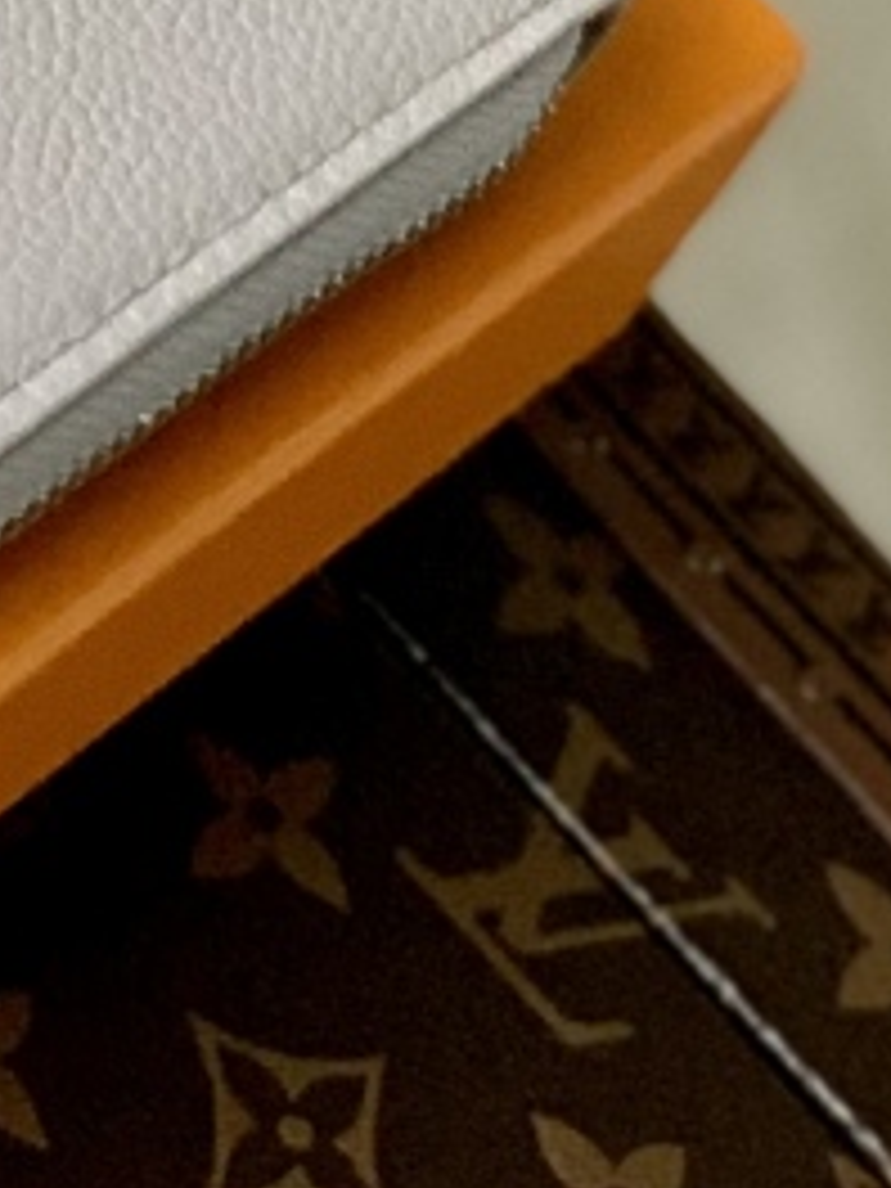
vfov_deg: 6.7
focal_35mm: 284
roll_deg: -27.2
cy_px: -1210
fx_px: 9747
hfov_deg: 5.1
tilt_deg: -43.3
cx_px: -1040
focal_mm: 6
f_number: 2.4
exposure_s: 1/83
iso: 125
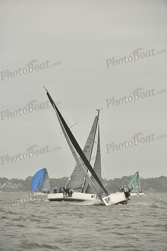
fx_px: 2156
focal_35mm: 310
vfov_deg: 6.6
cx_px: 84
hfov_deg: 4.4
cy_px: 126
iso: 400
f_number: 6.3
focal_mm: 310
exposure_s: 1/1000
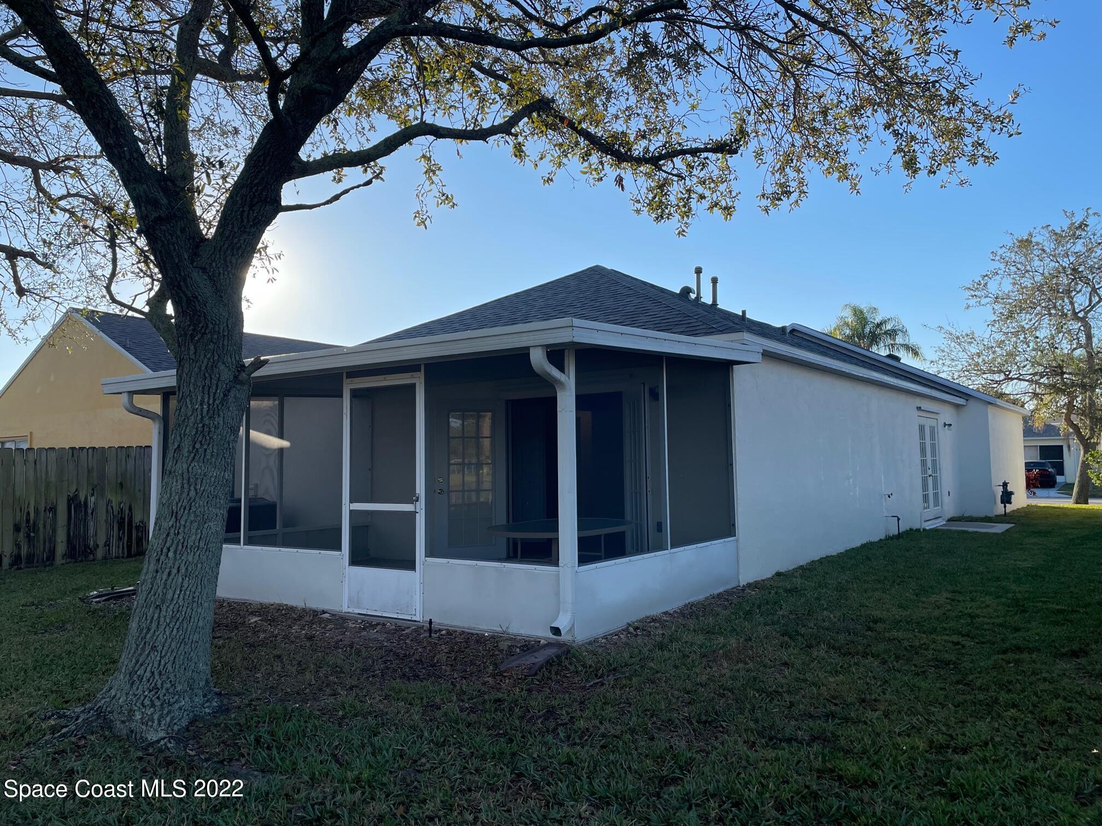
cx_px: 551
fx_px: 828
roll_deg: +1.2
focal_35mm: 26
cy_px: 413
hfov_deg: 67.3
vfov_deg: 53.1
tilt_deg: +4.2
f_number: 1.6
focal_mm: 4.2
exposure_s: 1/2174
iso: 32
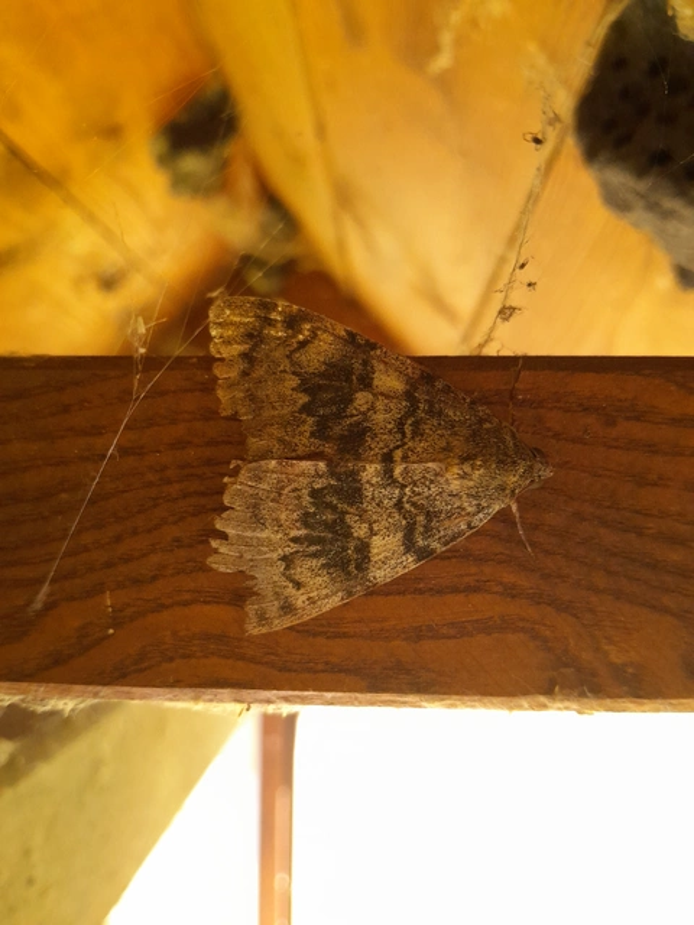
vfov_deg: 67.3
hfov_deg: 53.1
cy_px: 462
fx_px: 695
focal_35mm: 26
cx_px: 347
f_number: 1.8
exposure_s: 1/143
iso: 400
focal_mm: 3.98
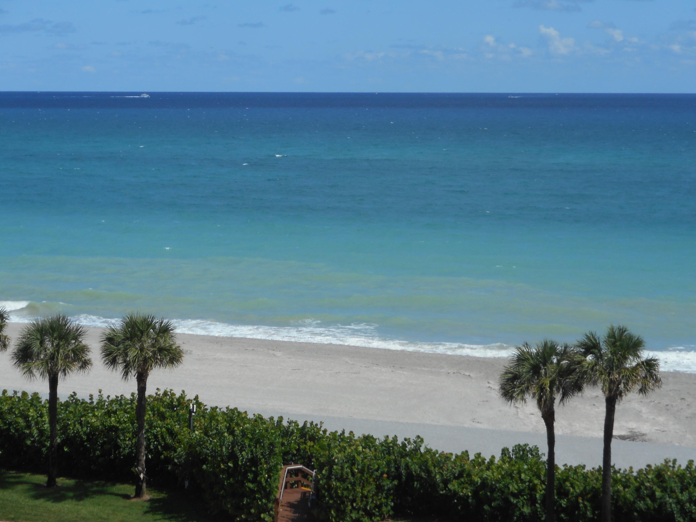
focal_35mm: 111
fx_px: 2232
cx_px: 360
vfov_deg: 13.3
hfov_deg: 17.7
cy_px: 242
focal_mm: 18.2
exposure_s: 1/500
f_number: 5.8
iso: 80
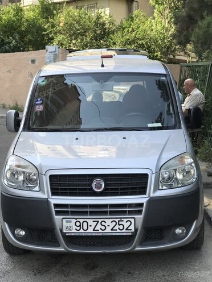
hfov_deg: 25.7
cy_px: 141
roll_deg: +0.0
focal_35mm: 57
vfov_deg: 33.8
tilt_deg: -4.8
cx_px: 106
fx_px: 465
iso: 20
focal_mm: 6.6
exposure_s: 1/216
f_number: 2.8
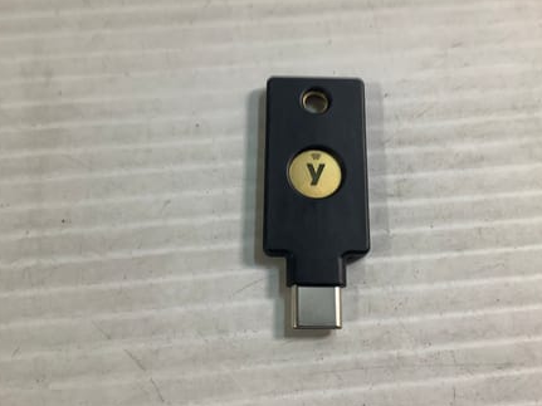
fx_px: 564
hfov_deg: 51.3
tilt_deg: -69.4
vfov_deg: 39.6
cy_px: 183
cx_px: 285
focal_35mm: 36
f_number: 2.4
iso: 80
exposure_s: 1/50
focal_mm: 3.3
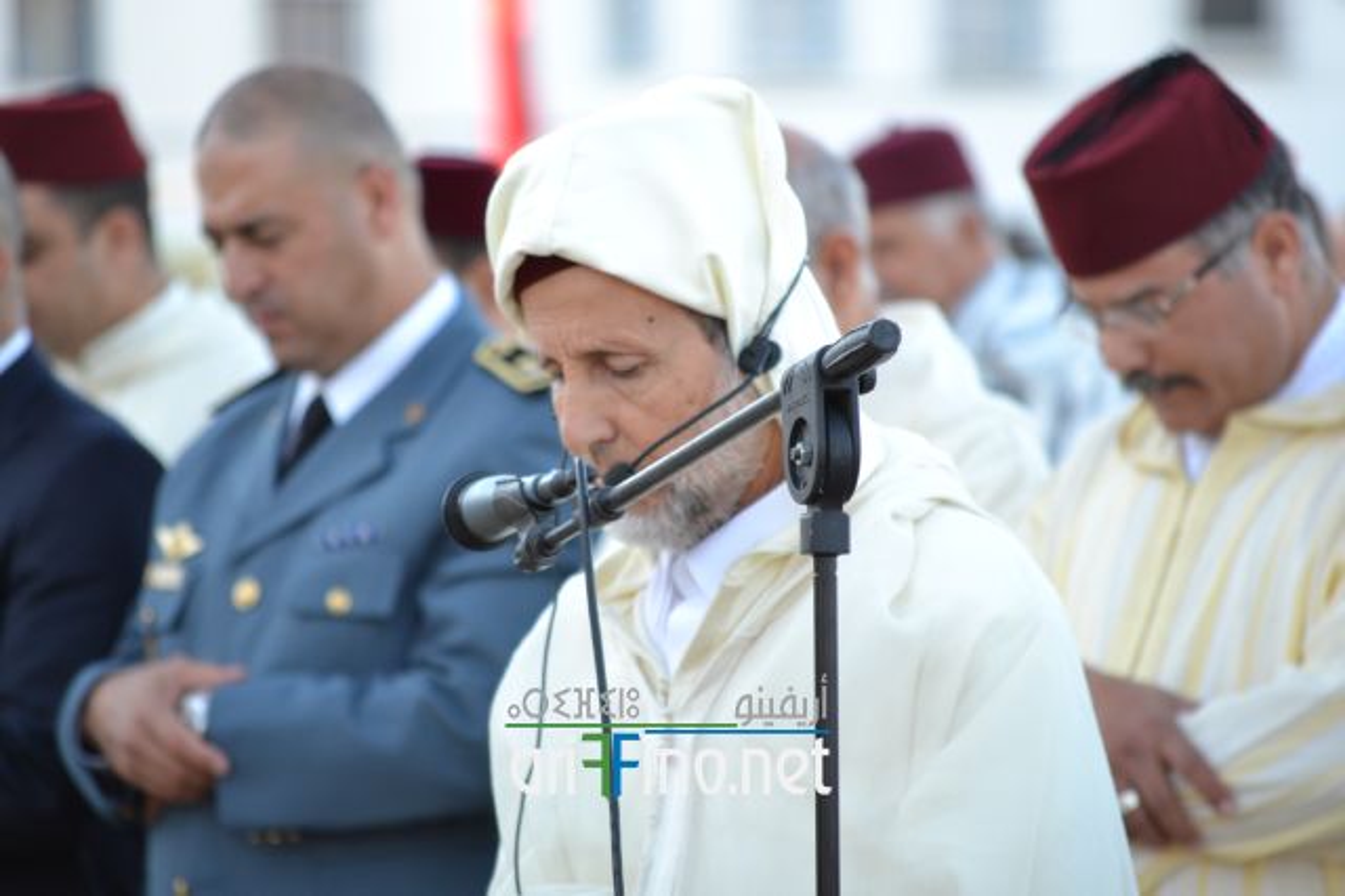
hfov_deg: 6.9
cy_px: 448
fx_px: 11202
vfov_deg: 4.6
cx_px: 672
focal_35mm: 300
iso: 400
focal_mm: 200
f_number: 5.6
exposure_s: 1/200
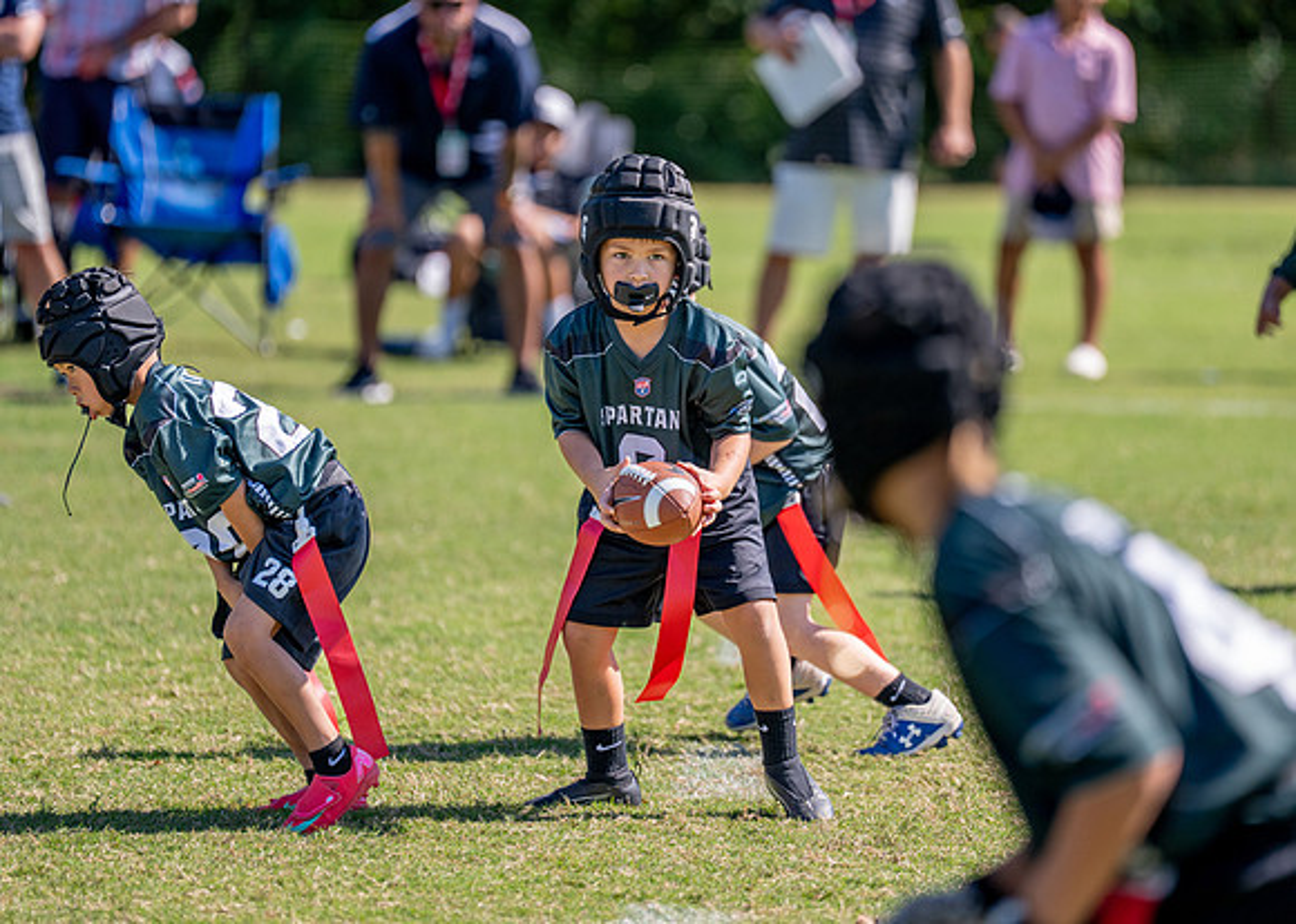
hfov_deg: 8.3
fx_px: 8906
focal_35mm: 242
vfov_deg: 5.9
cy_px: 407
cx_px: 695
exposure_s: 1/2500
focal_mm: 200
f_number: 2.8
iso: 200
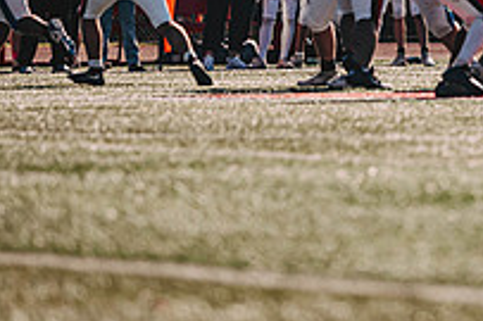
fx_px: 6515
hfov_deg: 4.2
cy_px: -92
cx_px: 554
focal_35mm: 486
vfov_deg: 2.8
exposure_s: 1/2500
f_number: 3.2
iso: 250
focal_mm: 170
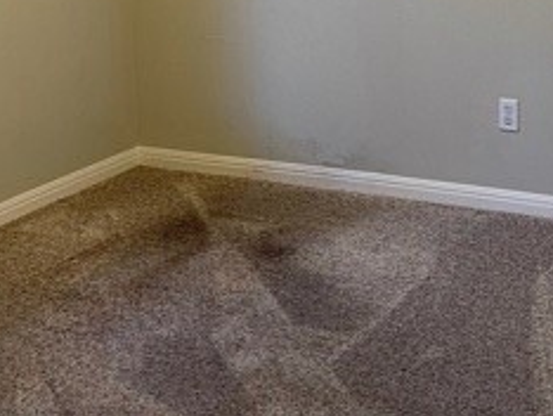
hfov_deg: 26.9
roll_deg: +1.4
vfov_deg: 19.9
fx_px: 1135
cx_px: 432
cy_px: -35
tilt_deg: -5.8
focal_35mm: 71
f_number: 1.6
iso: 100
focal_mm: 5.1
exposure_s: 1/60
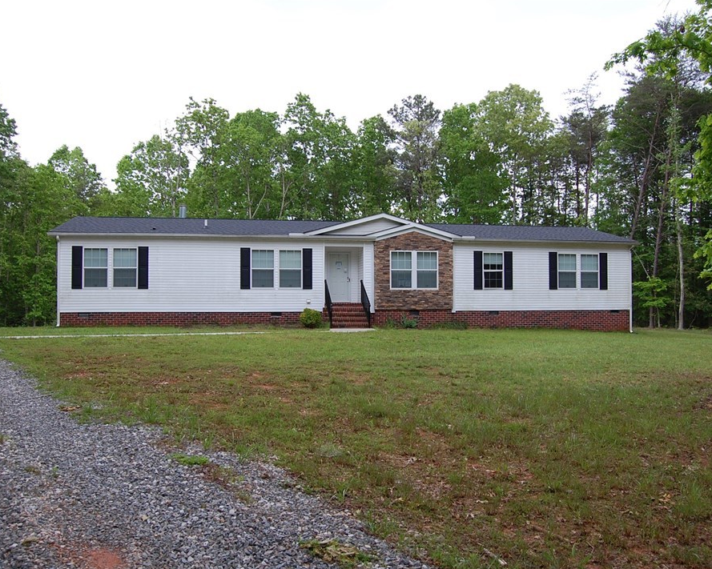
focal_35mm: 31
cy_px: 286
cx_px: 368
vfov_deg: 47.1
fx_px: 653
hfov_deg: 57.2
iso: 200
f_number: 6.3
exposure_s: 1/160
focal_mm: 18
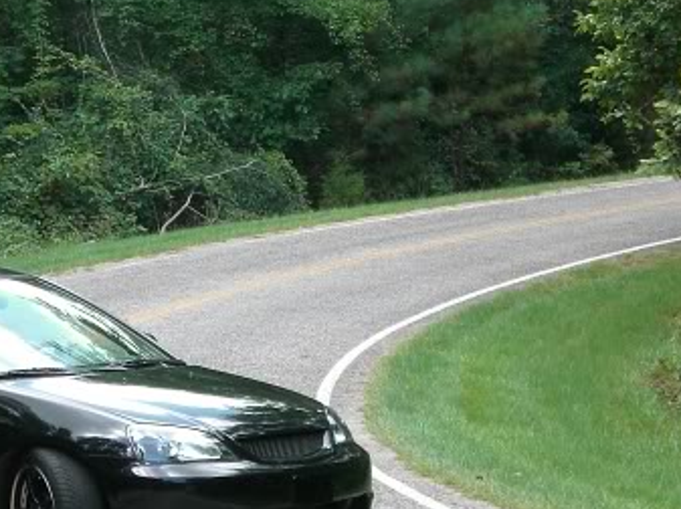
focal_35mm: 182
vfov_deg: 8.1
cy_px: 242
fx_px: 3577
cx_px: 137
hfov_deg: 10.8
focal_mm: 14.49
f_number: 5
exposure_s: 1/100
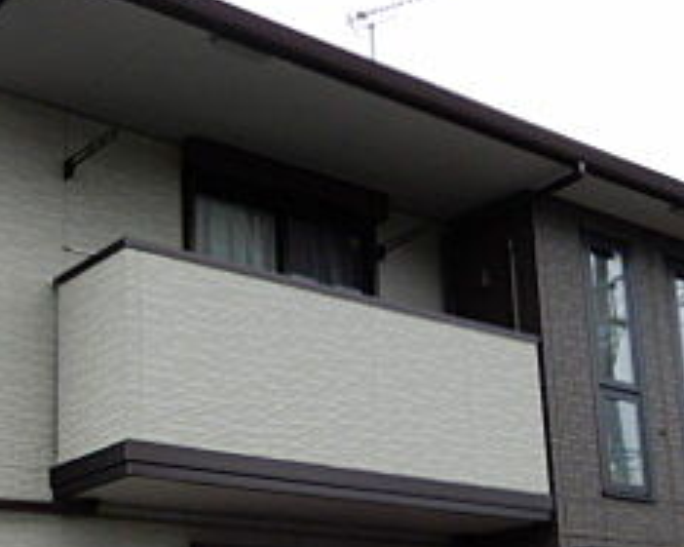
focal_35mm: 64
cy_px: 427
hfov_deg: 29.6
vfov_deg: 23.5
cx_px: 319
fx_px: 1295
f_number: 3.4
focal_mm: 4.3
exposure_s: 1/400
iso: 80
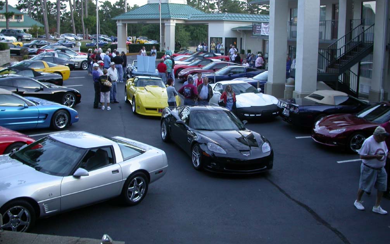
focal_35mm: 41
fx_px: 436
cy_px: 101
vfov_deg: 31.2
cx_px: 192
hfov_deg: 48.2
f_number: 2.6
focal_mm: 7.85
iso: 100
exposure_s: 1/49.7
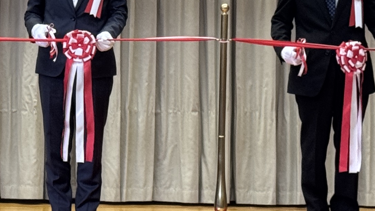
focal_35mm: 194
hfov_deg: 11.0
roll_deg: -0.6
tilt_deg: +3.1
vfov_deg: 6.2
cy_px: -6
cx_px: -39
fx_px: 1929
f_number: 1.78
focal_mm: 6.76
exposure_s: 1/60
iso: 160
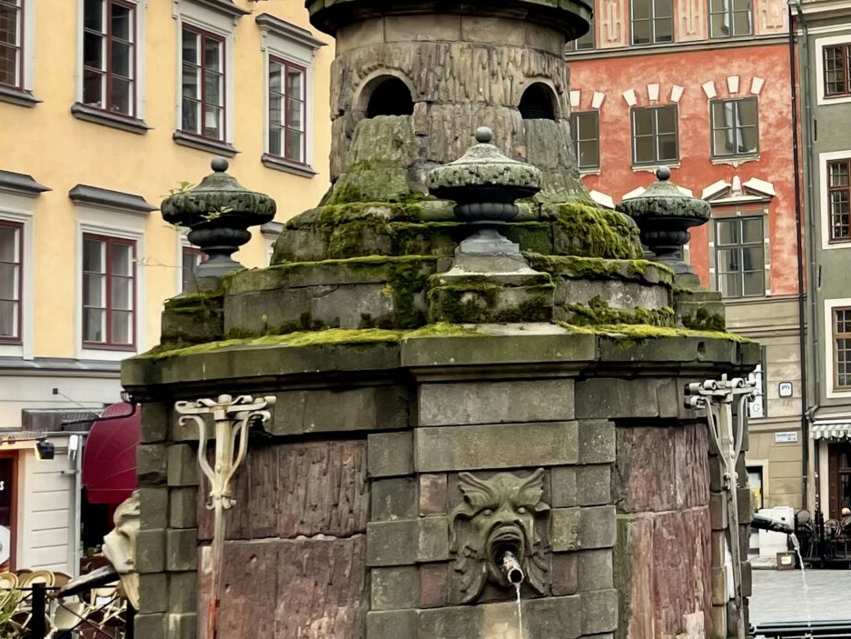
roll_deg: +3.0
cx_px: 1064
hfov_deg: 24.4
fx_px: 1746
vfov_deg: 20.7
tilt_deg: +6.9
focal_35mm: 71
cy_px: 229
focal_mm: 4.2
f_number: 1.6
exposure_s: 1/121
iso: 32
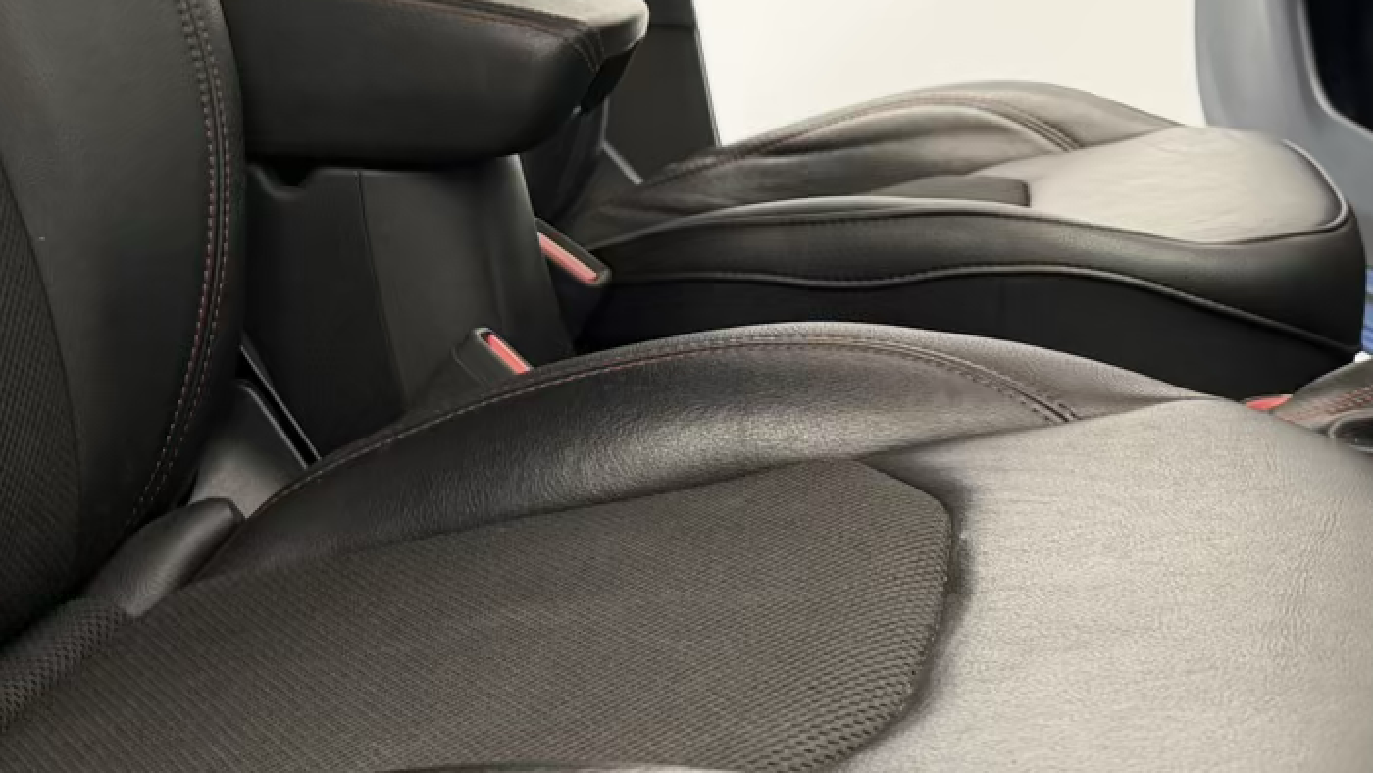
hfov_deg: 32.6
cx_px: 480
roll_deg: -0.3
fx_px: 2330
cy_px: -154
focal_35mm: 64
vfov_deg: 17.9
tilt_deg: -3.3
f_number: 1.78
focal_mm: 6.76
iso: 200
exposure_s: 1/100
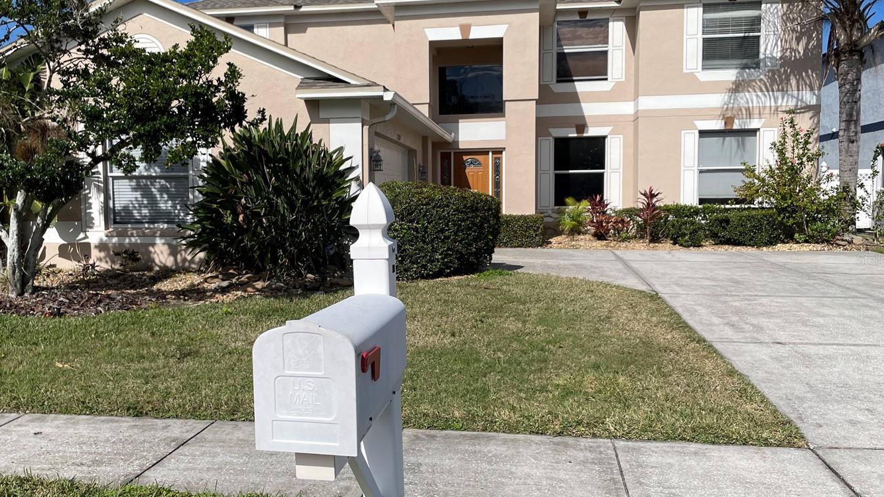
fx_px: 797
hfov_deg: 57.9
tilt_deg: -2.8
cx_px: 389
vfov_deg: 34.7
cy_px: 259
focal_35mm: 34
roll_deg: +0.7
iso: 32
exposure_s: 1/6897
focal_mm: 4.2
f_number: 1.6
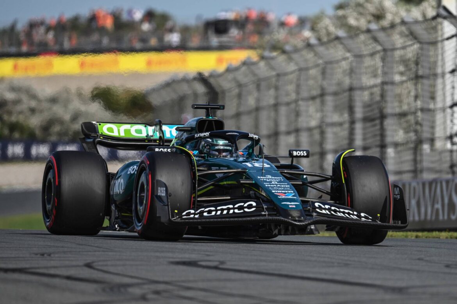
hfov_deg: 5.2
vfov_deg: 3.4
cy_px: 152
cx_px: 228
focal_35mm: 400
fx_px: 5075
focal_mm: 400
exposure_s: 1/1600
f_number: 4.5
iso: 125
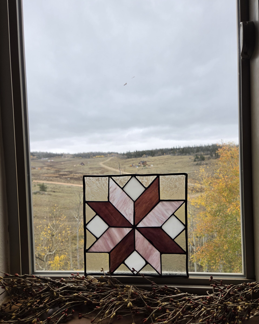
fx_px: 230
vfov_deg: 70.3
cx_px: 130
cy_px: 168
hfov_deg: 58.8
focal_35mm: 24
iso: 80
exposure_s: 1/565
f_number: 1.8
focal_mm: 5.4
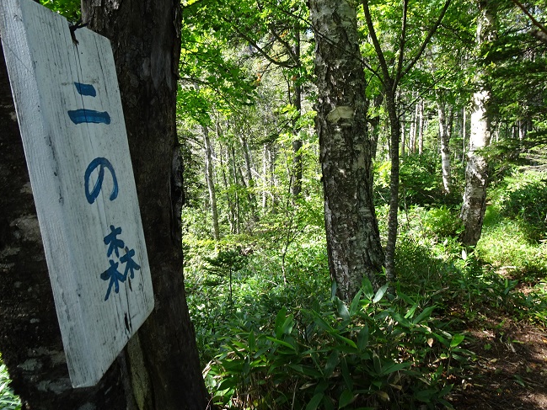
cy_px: 185
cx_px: 290
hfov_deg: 65.3
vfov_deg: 51.3
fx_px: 427
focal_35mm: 27
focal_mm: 4.1
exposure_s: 1/80
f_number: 3.5
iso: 80
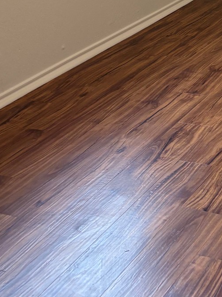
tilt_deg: -8.0
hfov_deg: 17.2
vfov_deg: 22.5
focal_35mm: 80
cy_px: -60
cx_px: 298
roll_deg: +1.2
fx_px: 685
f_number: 1.6
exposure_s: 1/60
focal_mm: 5.96
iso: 160
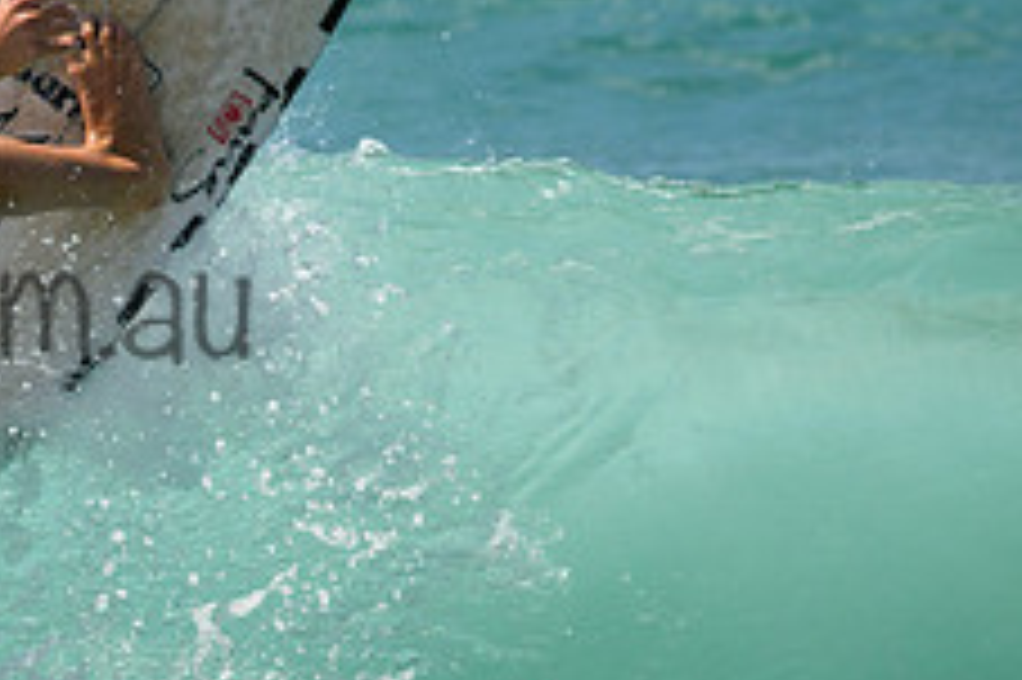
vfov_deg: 0.9
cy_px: 281
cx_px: -611
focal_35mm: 1559
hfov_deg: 1.3
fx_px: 44225
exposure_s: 1/1600
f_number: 10
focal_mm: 470
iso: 450
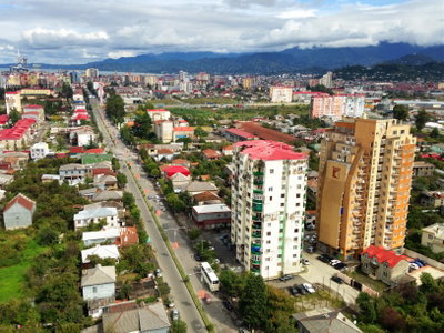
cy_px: 166
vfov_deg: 42.9
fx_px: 423
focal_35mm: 33
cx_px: 222
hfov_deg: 55.4
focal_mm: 4.12
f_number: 2.4
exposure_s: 1/2008
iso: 50
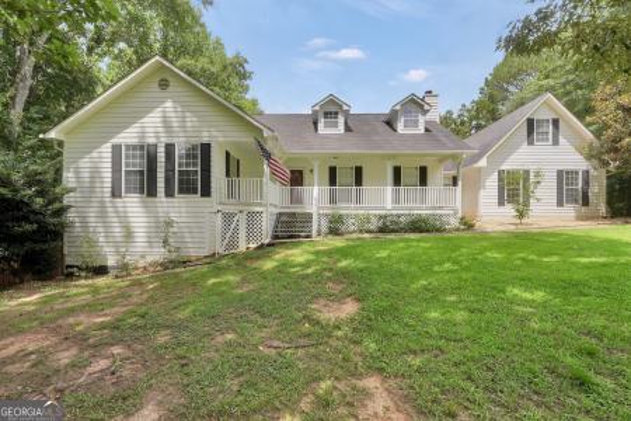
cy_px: 210
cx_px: 316
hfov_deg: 100.4
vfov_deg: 77.3
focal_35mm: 15
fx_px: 263
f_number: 8
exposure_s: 1/200
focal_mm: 10
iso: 100
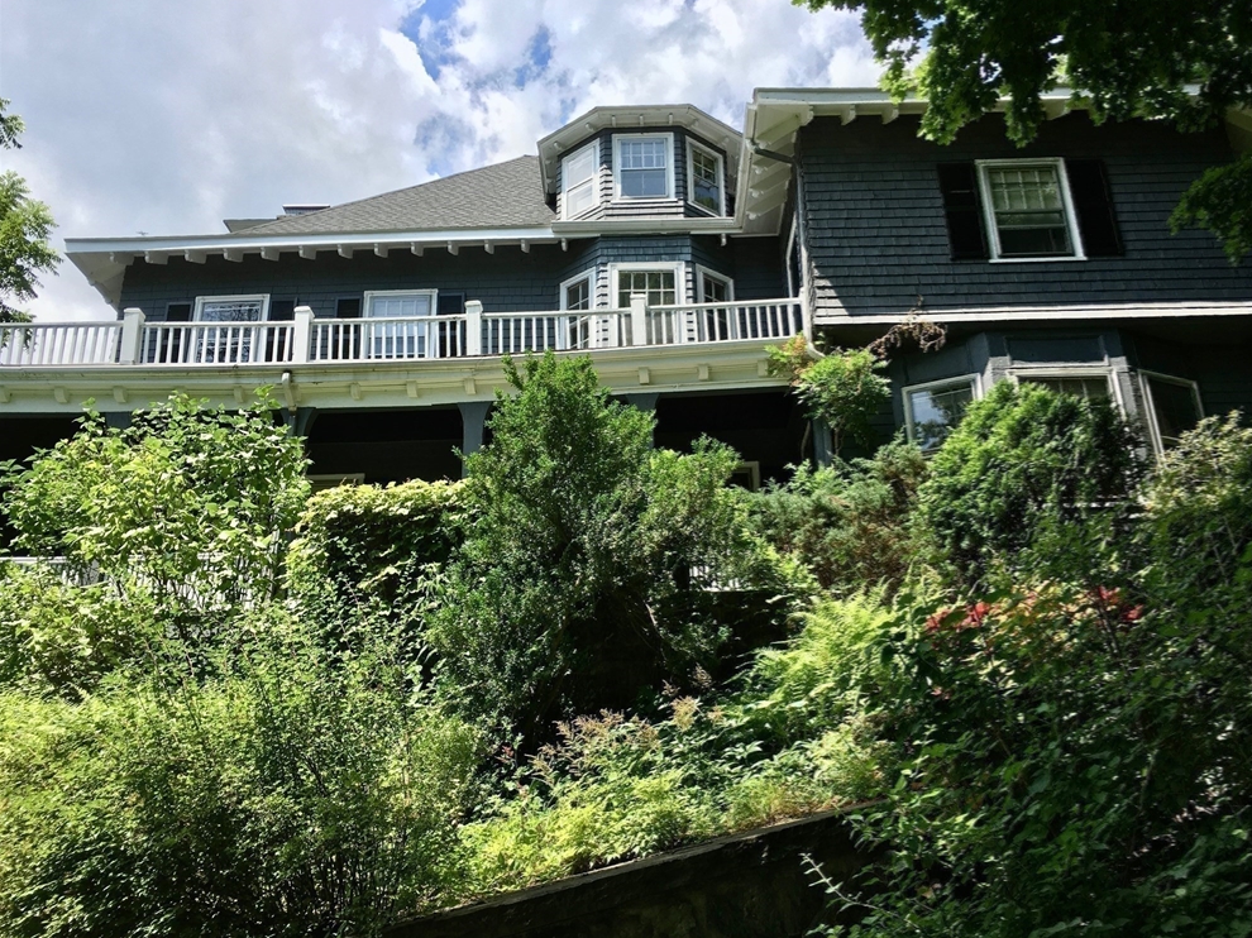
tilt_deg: +24.0
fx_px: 1085
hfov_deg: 60.0
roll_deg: -0.5
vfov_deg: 46.8
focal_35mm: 30
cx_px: 646
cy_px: 477
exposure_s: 1/810
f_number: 2.2
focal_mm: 4.15
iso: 25
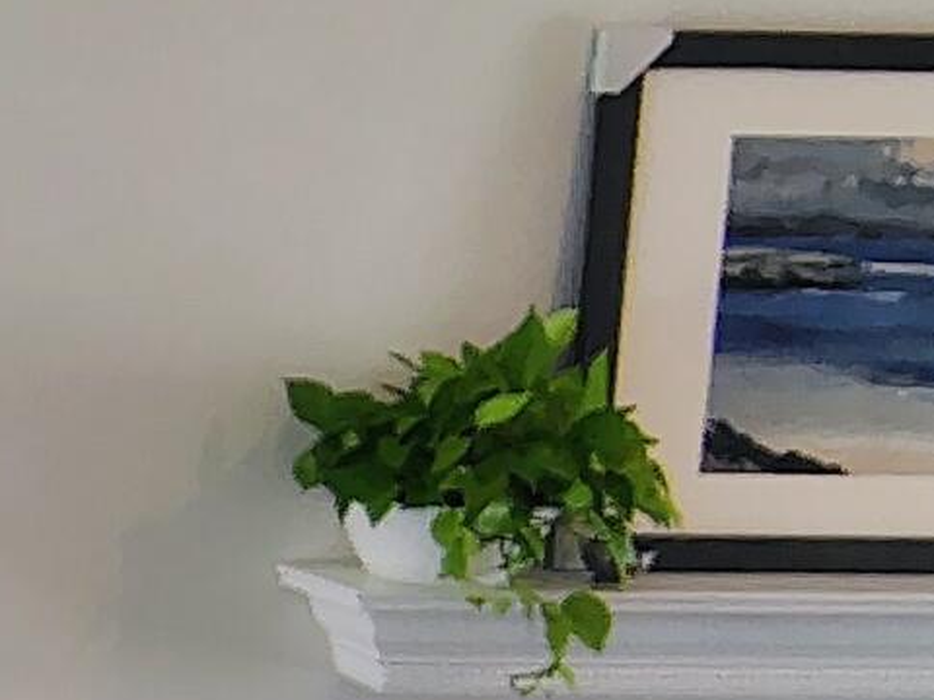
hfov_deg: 15.5
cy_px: 770
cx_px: -959
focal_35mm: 100
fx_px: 2698
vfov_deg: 14.5
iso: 239
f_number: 2.2
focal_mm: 2.13
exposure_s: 1/60
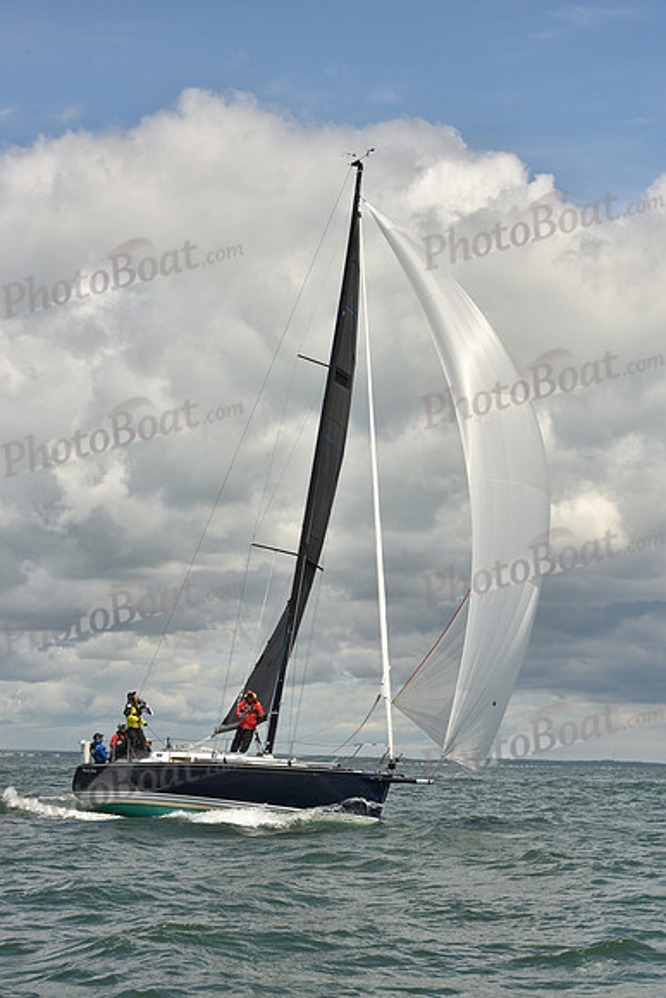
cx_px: 333
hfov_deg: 19.5
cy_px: 499
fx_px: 1941
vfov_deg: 28.8
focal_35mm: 70
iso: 320
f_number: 13
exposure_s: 1/800
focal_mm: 70
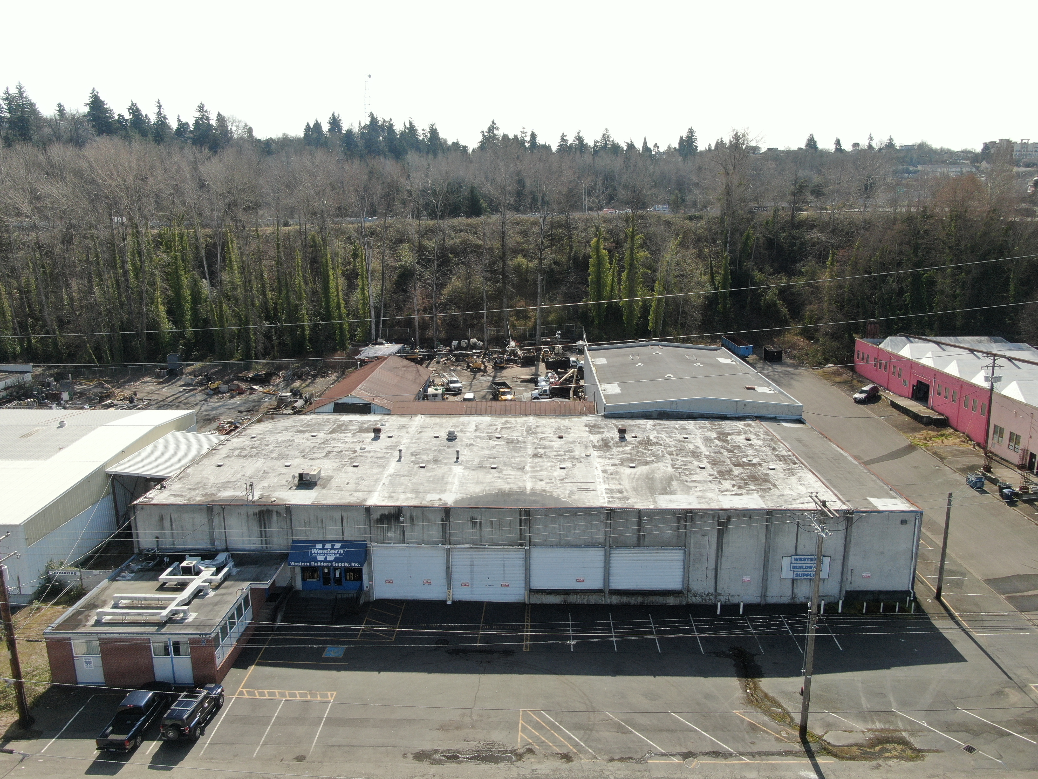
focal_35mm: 25
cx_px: 519
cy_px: 390
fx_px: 750
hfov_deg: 69.4
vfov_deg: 54.9
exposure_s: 1/320
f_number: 2.8
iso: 110
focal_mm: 4.48
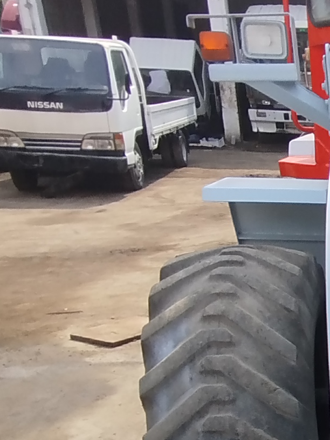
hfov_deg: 19.7
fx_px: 763
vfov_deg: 29.8
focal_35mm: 60
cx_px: 549
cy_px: 451
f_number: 2.2
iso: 50
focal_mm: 1.65
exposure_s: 1/889
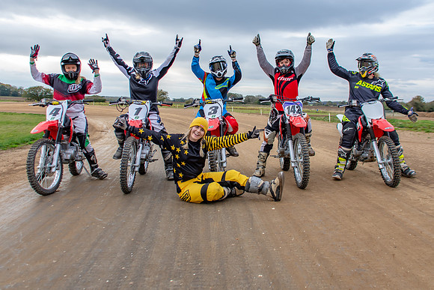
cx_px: 231
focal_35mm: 34
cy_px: 107
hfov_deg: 55.8
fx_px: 410
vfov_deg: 38.6
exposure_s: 1/250
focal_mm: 18
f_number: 5
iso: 400
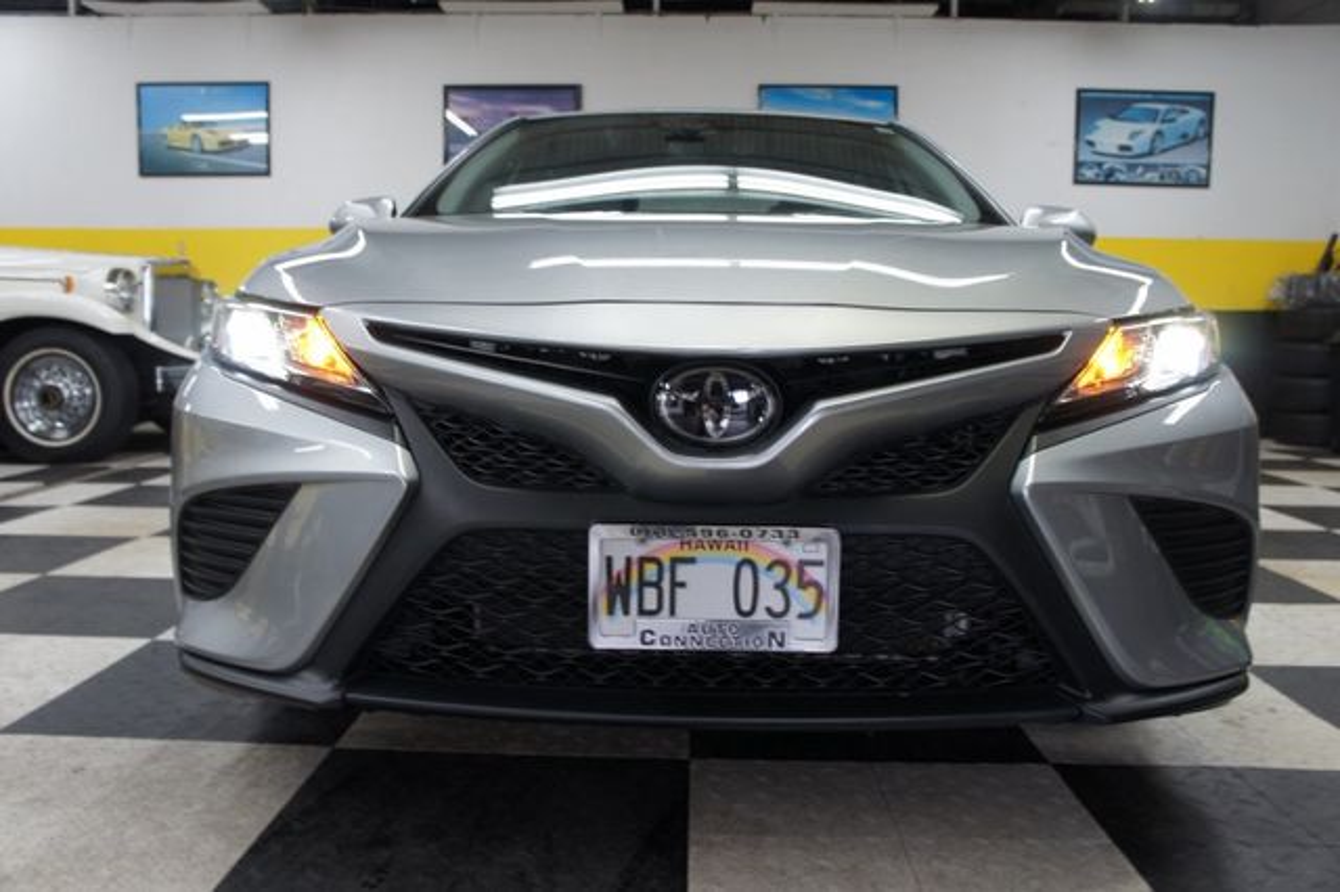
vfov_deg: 43.6
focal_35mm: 30
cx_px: 670
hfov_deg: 62.0
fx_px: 1116
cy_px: 446
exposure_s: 1/30
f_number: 4
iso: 250
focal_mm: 20
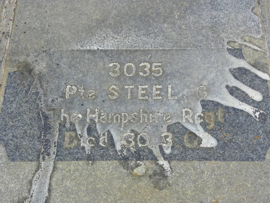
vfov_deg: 21.6
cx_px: 135
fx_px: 530
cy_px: 102
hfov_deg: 28.6
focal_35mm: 68
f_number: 3.5
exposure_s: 1/50
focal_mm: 12.1
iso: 64
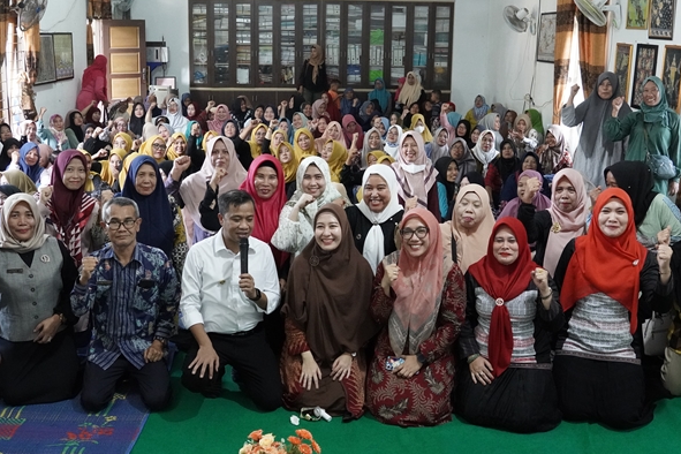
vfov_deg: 34.2
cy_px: 220
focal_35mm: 39
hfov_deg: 49.5
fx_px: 738
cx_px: 324
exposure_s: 1/125
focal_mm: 24
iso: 6400
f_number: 4.5
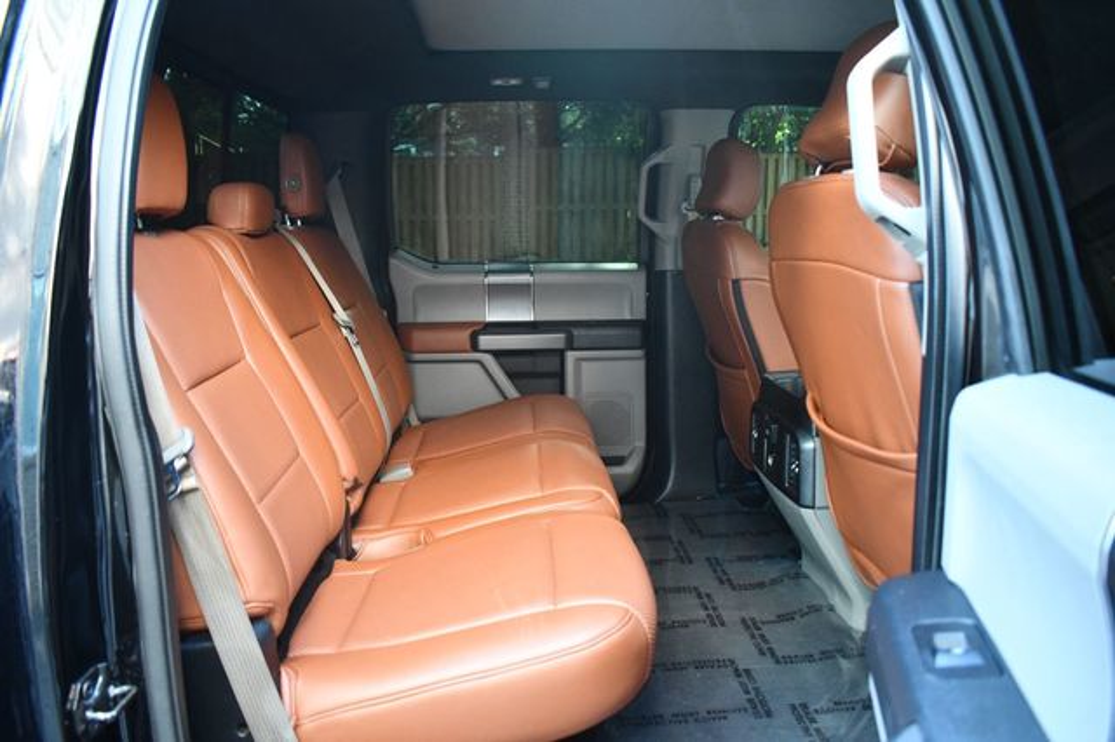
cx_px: 558
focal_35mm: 27
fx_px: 836
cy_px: 371
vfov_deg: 47.9
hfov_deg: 67.4
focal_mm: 18
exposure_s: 1/125
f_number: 3.5
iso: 2000
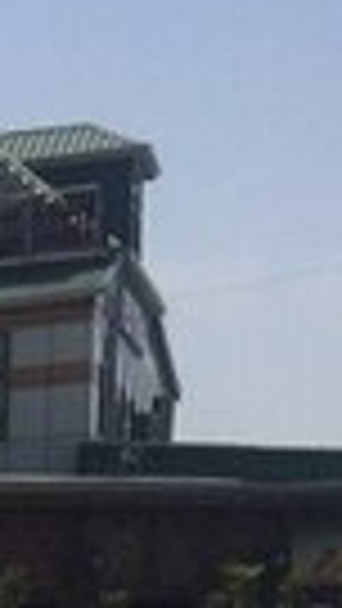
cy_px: 1016
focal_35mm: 154
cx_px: -1125
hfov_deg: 6.2
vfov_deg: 12.9
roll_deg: +1.4
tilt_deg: -7.2
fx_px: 2481
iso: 32
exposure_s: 1/5128
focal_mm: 4.15
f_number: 2.2
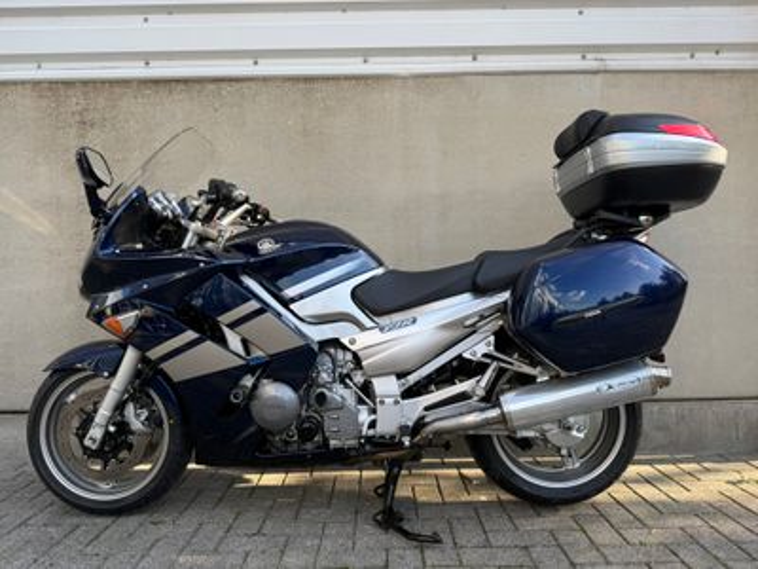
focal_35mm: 24
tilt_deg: -1.0
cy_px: 284
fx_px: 526
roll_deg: +0.7
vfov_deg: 56.8
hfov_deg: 71.6
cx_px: 379
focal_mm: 6.76
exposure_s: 1/742
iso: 80
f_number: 1.78
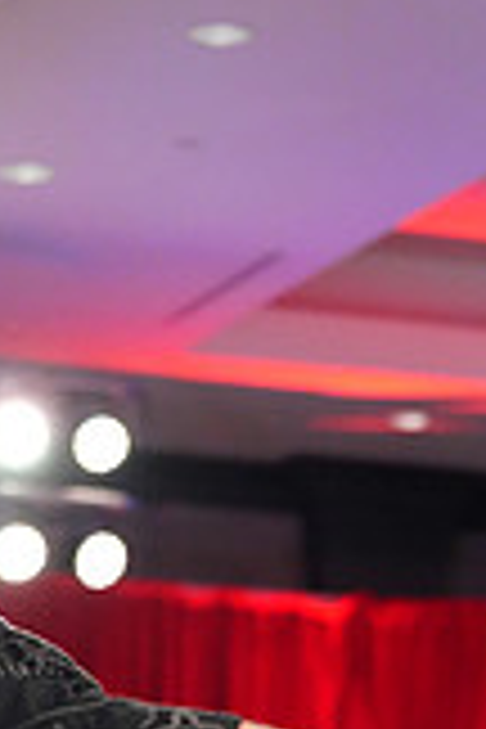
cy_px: 1256
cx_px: 421
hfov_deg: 5.5
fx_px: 5062
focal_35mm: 250
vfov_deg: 8.0
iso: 5000
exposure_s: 1/400
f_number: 2.8
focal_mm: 70
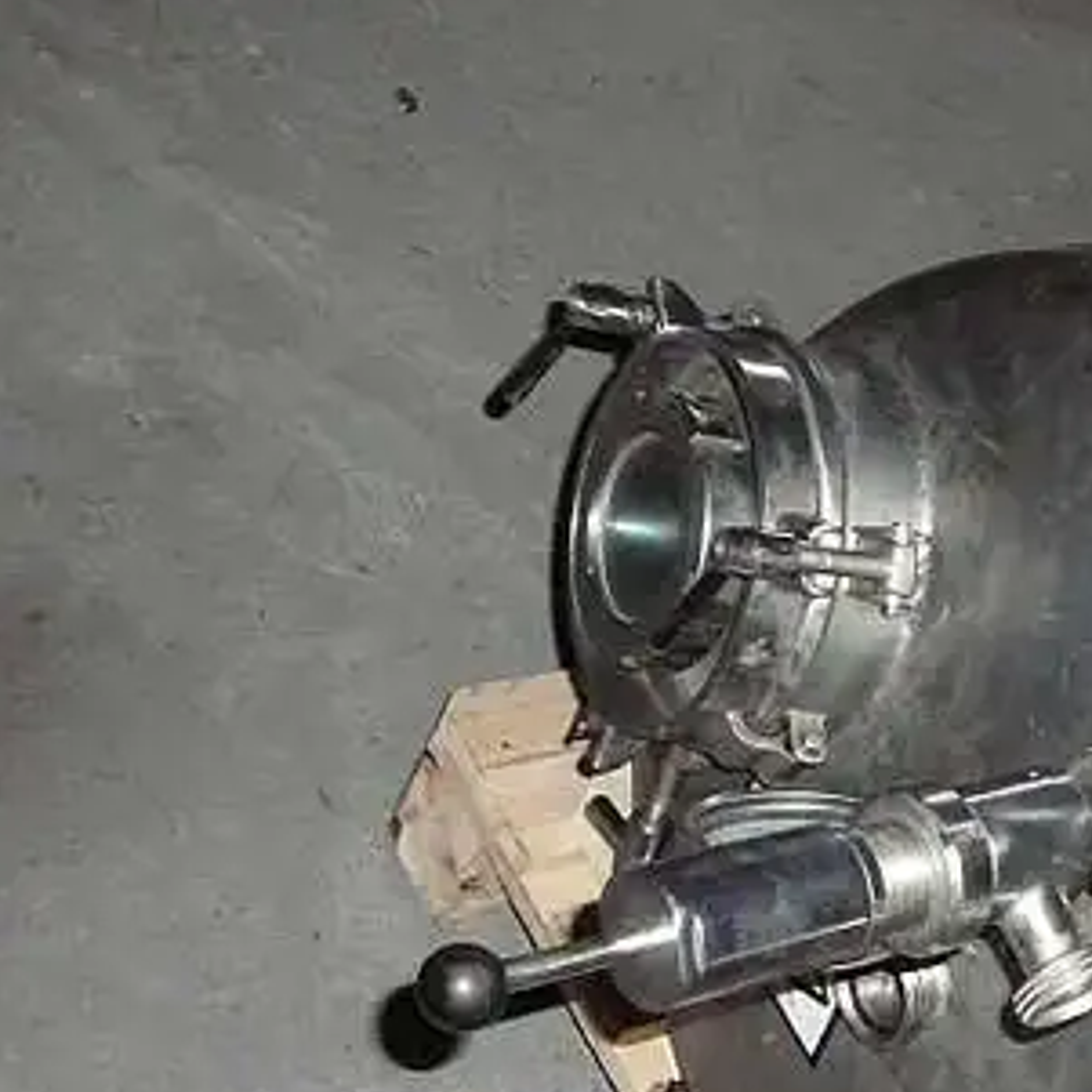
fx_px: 2748
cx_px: 1353
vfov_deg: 22.1
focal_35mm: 77
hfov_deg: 20.8
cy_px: 891
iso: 400
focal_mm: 5.2
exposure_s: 1/30
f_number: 2.8
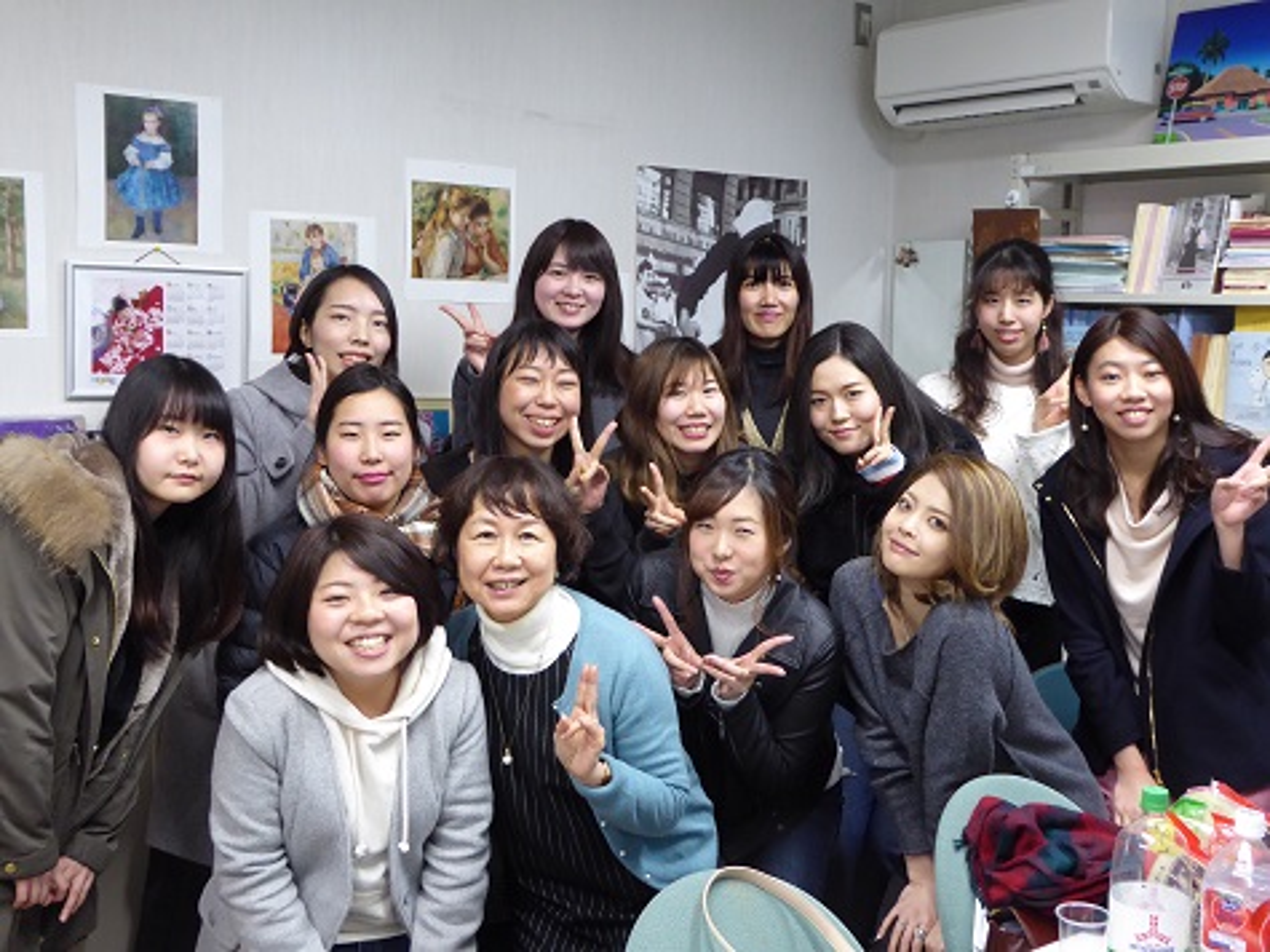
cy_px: 476
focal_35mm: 40
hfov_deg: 46.8
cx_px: 635
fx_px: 1467
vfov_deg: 35.9
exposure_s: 1/25
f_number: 3.8
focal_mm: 7.2
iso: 400
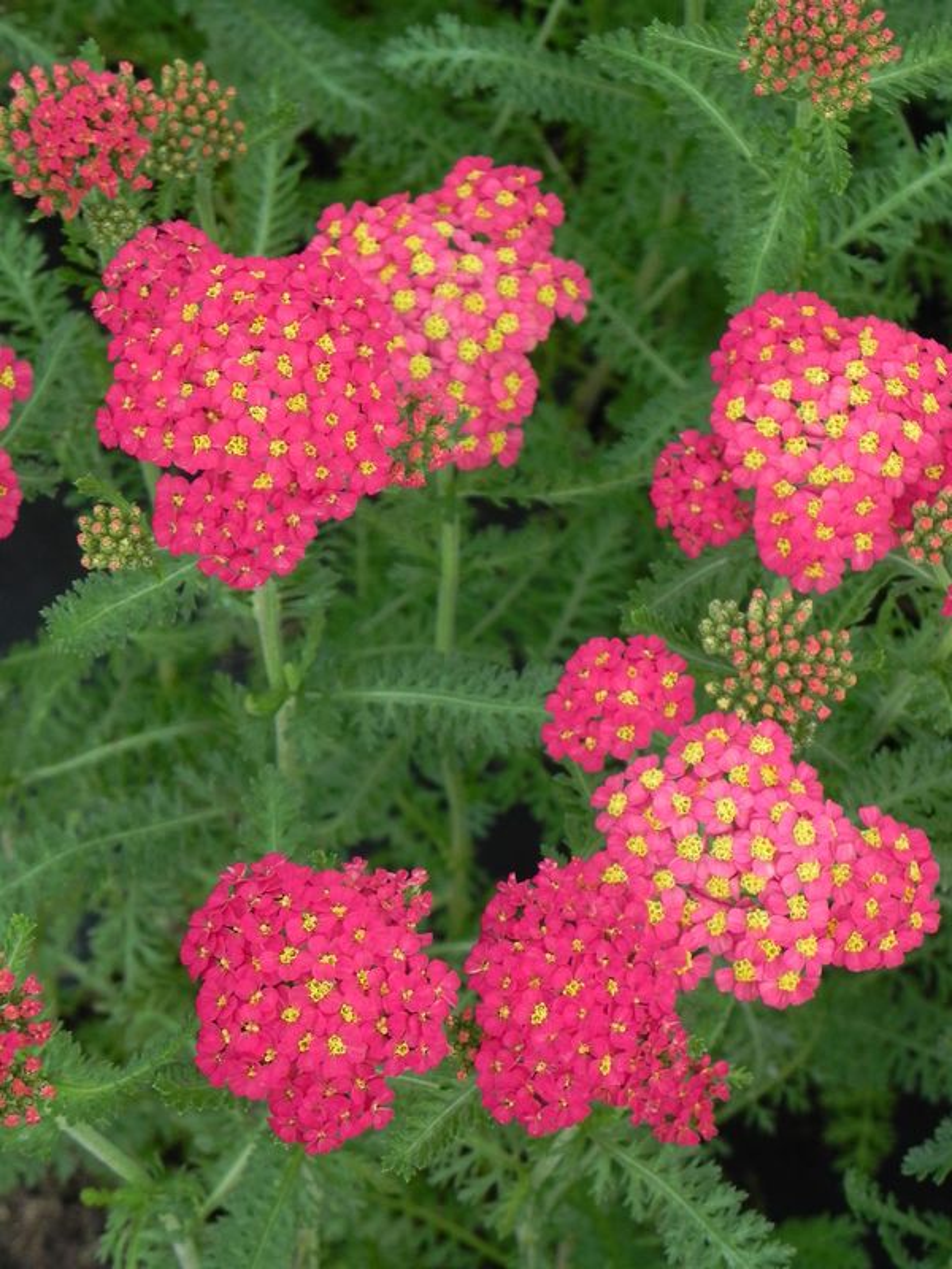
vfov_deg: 18.7
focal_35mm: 105
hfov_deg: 14.1
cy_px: 634
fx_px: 3850
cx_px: 476
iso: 160
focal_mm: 18.8
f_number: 4.5
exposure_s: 1/400
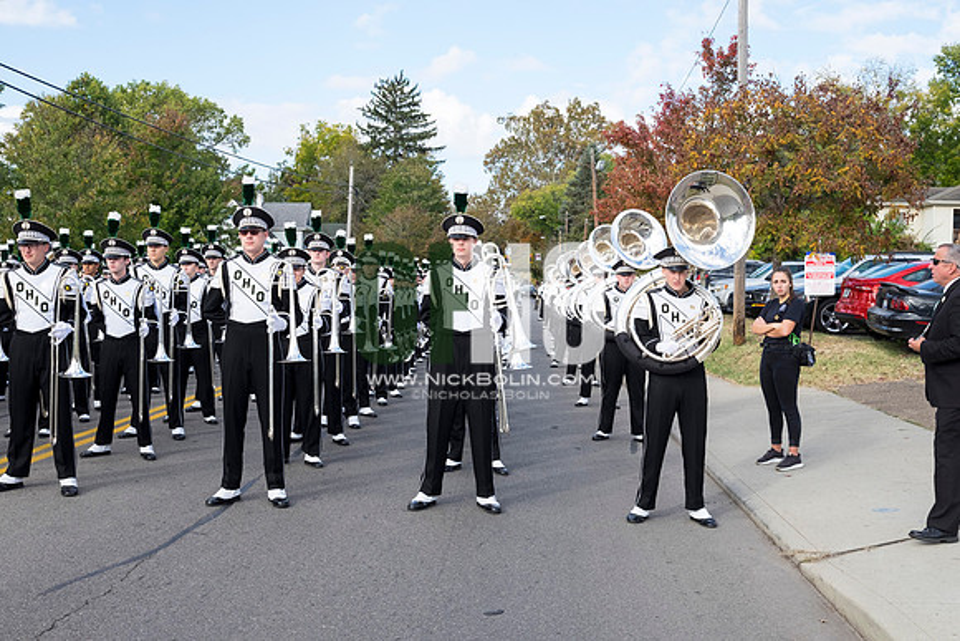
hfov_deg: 47.4
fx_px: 1094
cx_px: 480
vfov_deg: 32.6
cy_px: 320
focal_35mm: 41
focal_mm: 27
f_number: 7.1
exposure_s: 1/320
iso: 400
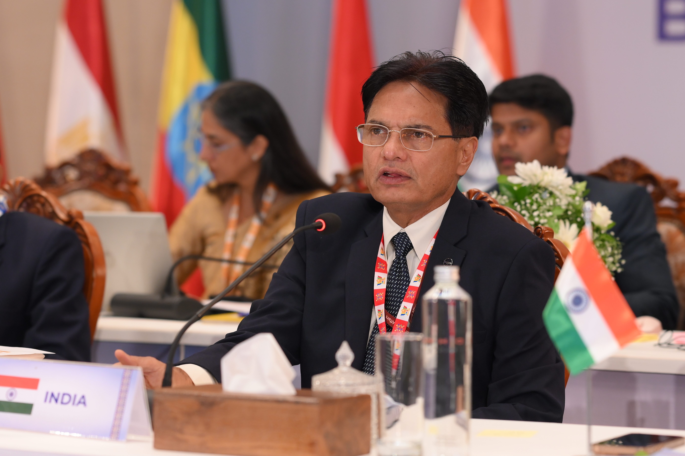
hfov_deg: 16.1
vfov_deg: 10.8
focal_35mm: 127
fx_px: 2415
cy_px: 228
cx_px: 342
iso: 800
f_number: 2.5
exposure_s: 1/400
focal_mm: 85
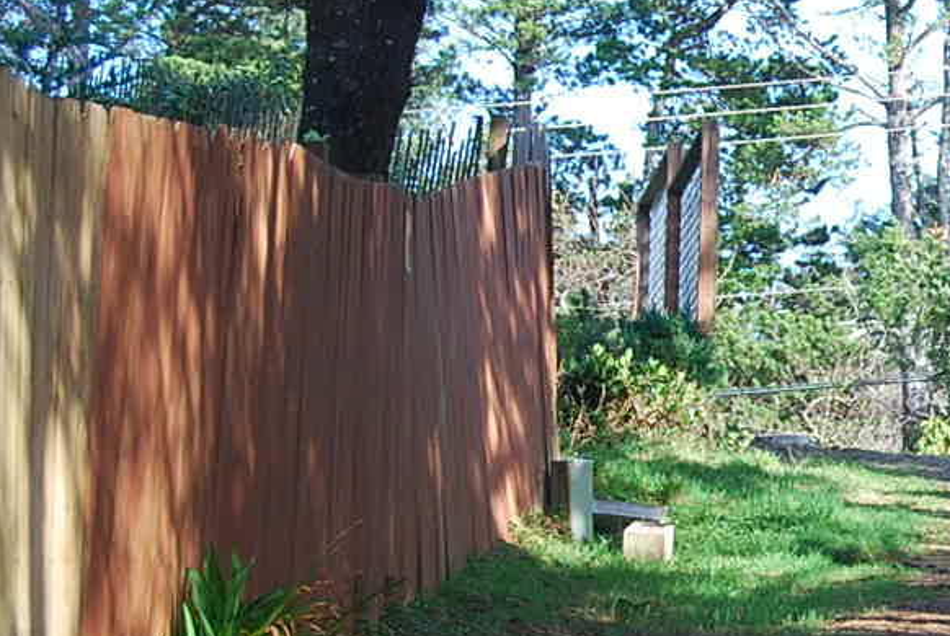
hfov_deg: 11.5
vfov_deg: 7.9
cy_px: 359
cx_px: 1159
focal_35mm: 175
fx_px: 4616
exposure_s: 1/125
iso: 200
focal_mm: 35
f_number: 5.6
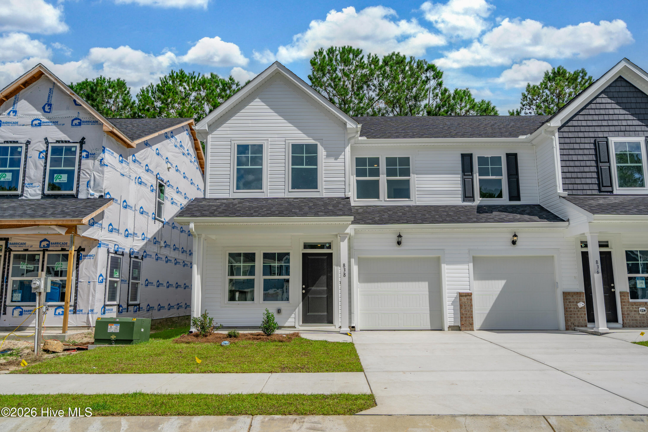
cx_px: 324
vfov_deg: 47.9
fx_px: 486
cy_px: 216
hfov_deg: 67.4
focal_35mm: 27
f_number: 8
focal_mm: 27
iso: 200
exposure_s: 1/1000
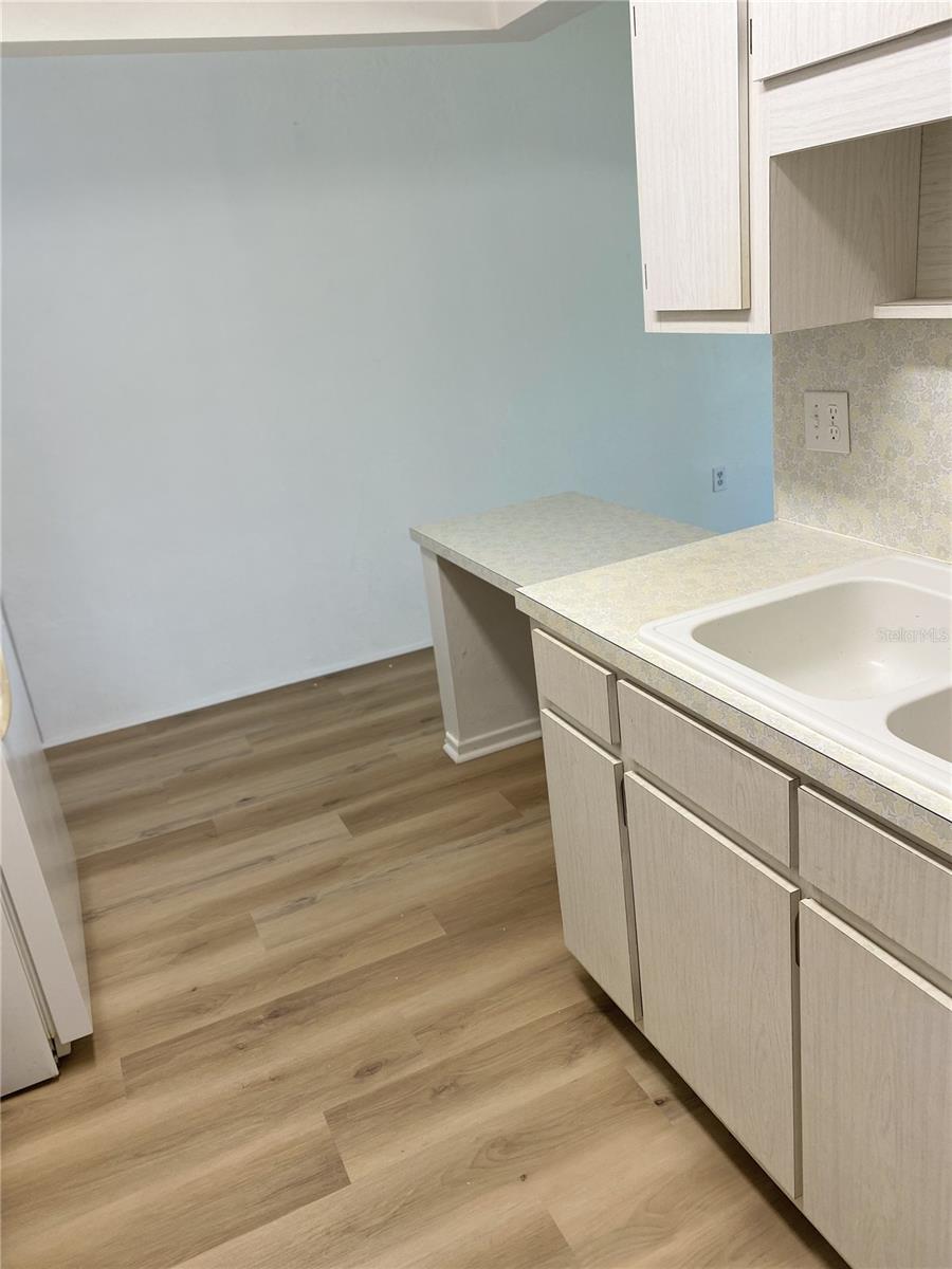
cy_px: 634
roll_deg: +7.4
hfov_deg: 53.1
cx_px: 476
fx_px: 953
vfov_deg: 67.3
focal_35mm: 26
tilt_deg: -19.8
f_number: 1.8
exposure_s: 1/60
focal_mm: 4.25
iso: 64
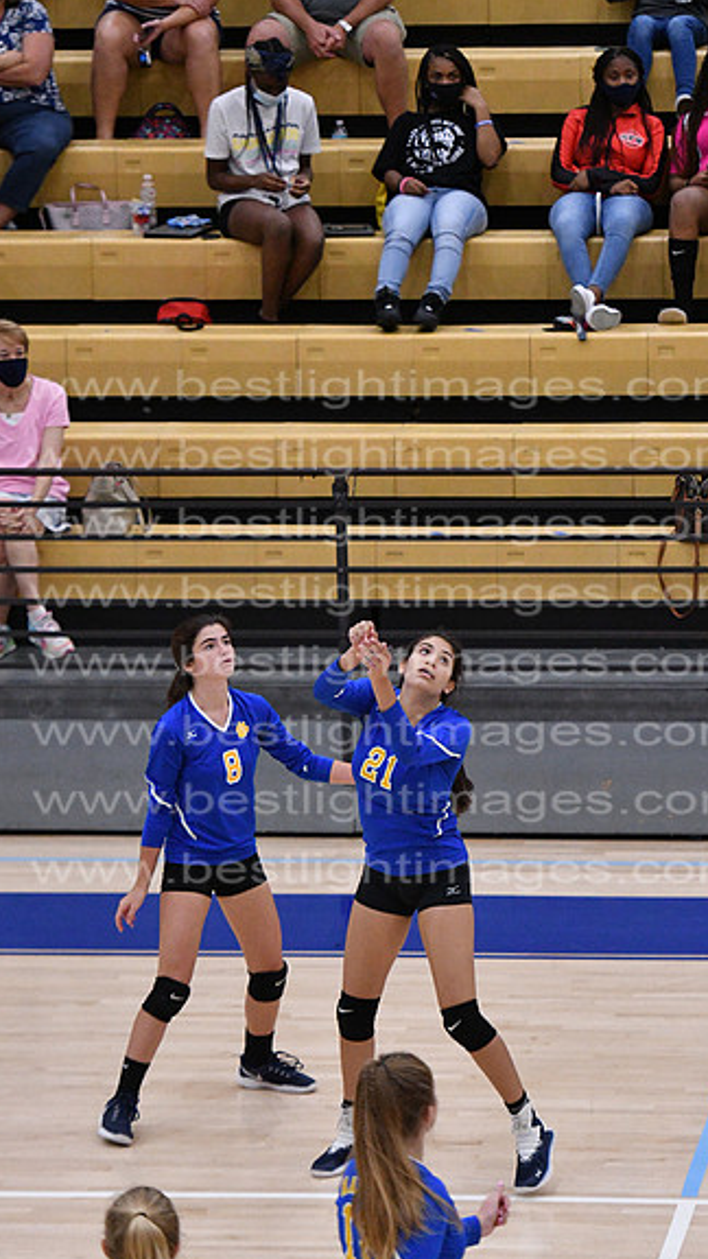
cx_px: 388
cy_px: 632
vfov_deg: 10.1
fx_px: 7126
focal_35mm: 214
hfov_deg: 5.7
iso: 6400
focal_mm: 135
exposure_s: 1/1250
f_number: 3.2
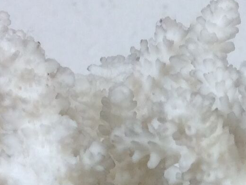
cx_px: 349
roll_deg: -0.8
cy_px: 435
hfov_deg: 10.5
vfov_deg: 7.6
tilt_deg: -0.6
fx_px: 1301
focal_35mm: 183
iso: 40
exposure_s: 1/100
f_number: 2.2
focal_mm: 4.15
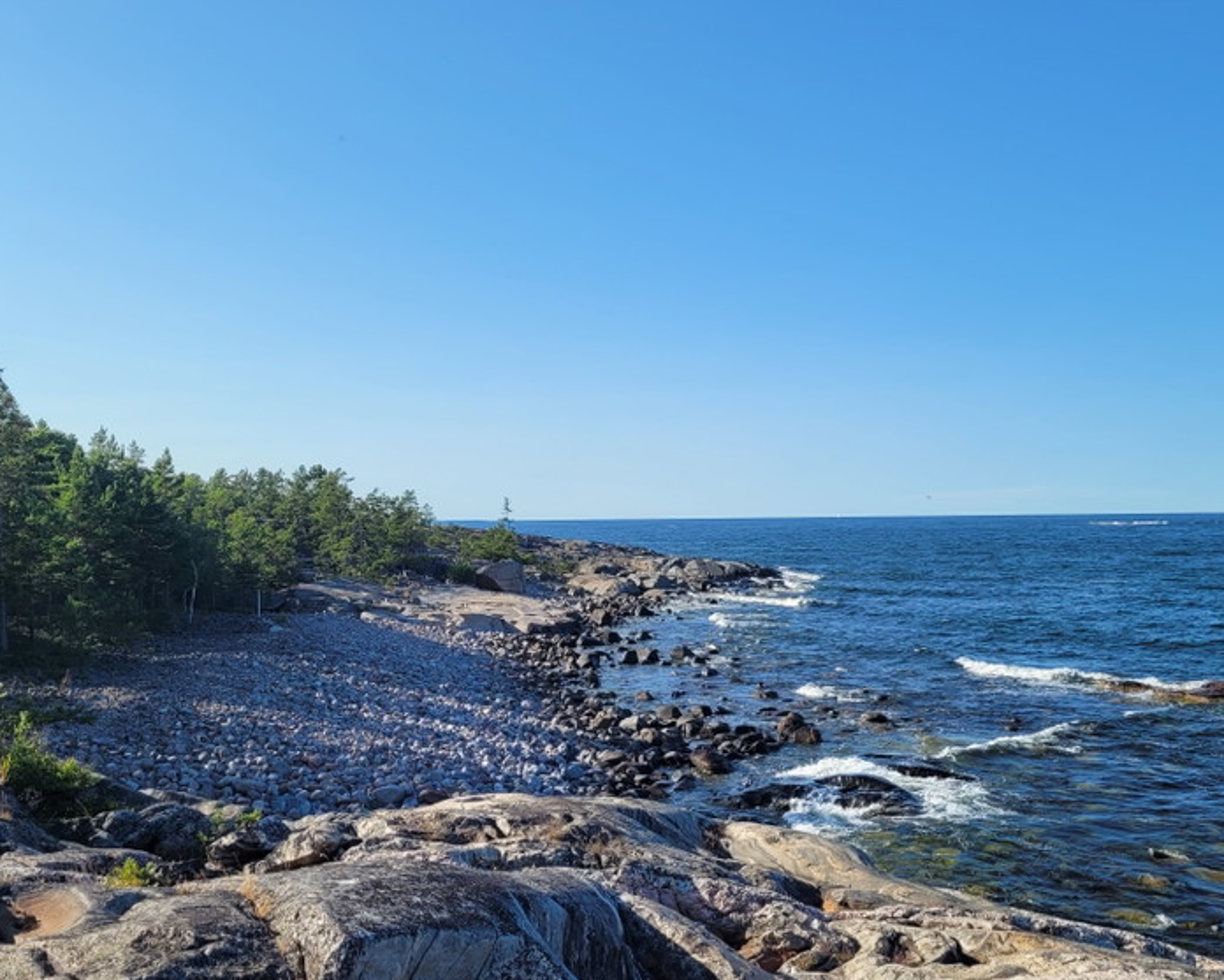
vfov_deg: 42.2
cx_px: 638
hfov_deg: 51.5
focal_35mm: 35
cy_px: 542
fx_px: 1268
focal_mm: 5.4
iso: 40
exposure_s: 1/2168
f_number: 1.8
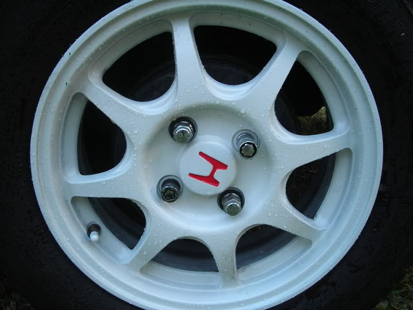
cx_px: 206
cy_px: 155
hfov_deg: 49.0
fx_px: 453
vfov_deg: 37.7
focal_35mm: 38
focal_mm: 6.3
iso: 50
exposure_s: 1/8.1
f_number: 3.2
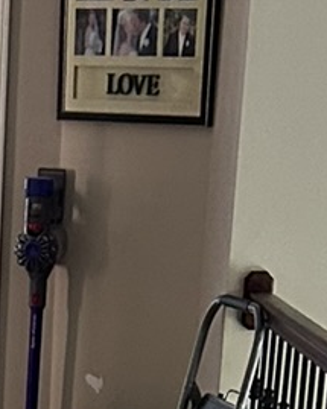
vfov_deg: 8.1
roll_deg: -1.3
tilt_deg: -27.7
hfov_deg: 7.9
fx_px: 2336
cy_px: 1350
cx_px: -129
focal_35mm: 193
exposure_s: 1/60
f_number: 1.5
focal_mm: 5.7
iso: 250
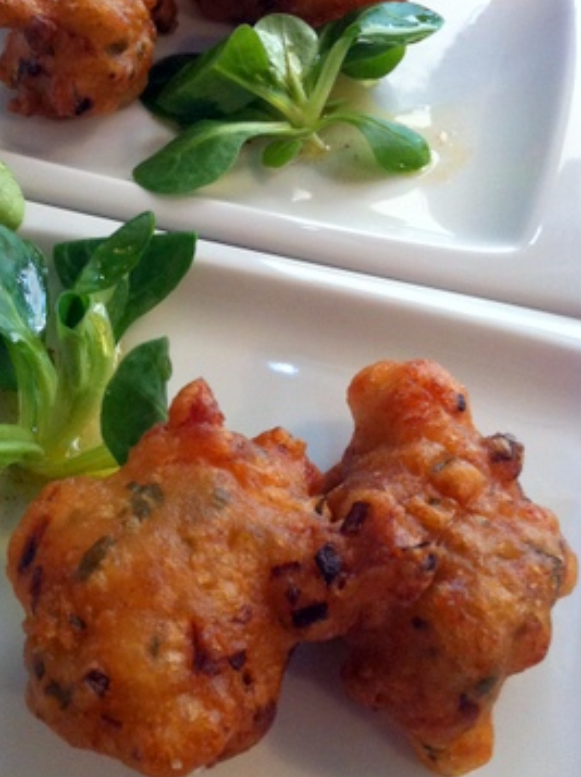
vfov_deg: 40.5
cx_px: 201
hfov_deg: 30.6
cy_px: 363
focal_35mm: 47
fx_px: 1054
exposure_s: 1/15
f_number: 2.8
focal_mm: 3.85
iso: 200
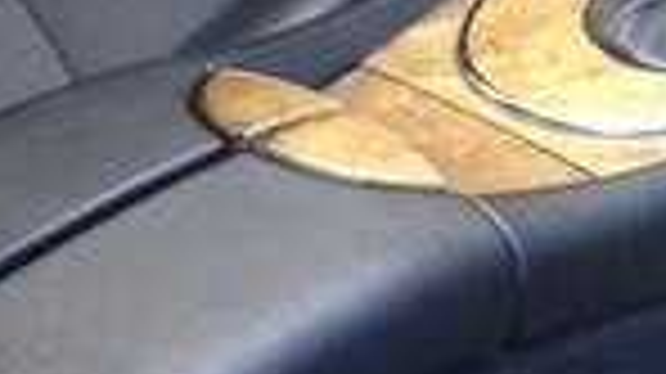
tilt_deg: -23.5
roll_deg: -3.5
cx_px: 648
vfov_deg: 7.2
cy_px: -421
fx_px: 2824
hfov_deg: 13.3
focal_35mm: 160
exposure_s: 1/20
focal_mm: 4.12
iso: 80
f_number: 2.4
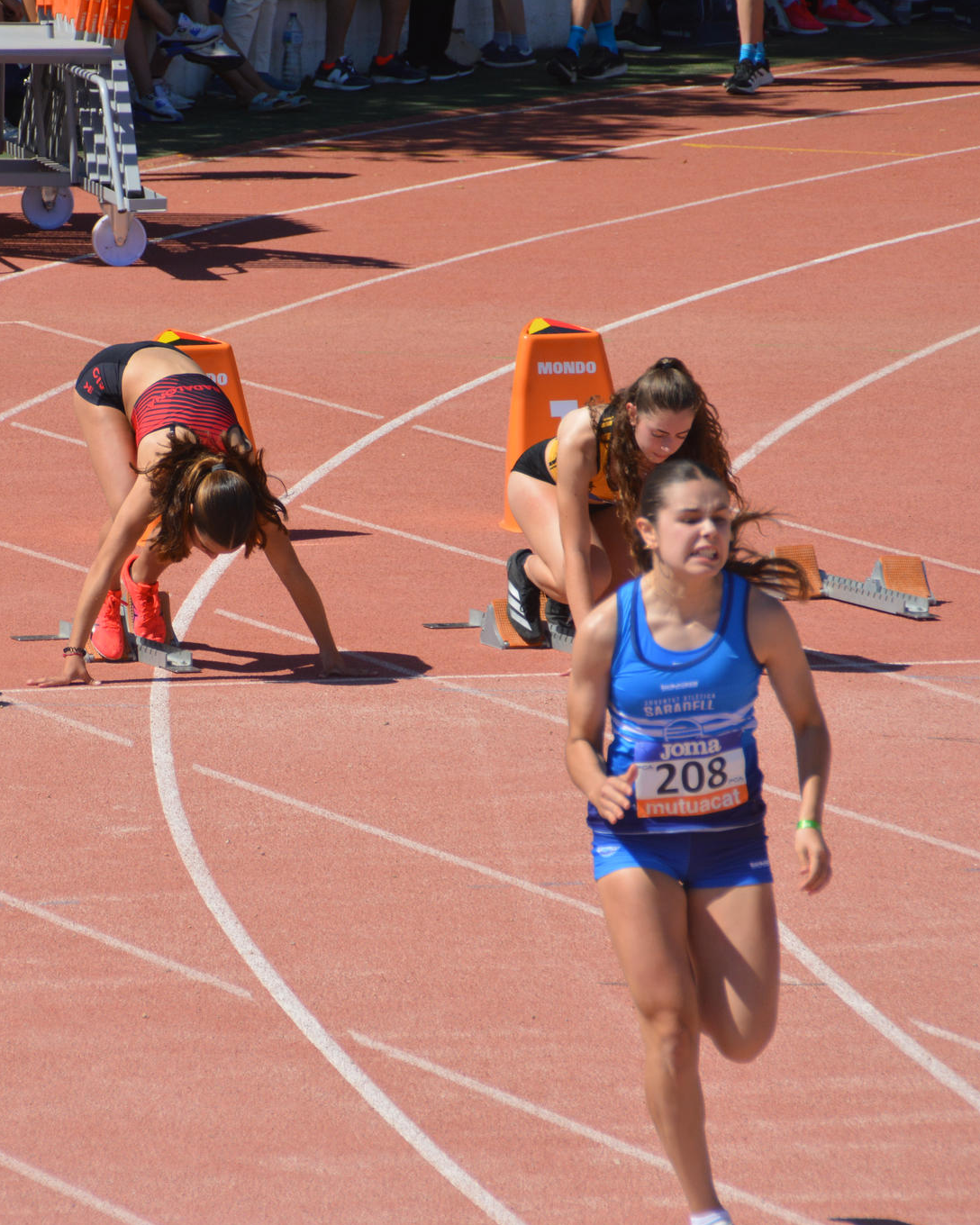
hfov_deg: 3.7
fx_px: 15372
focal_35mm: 424
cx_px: 243
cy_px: 613
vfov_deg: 4.6
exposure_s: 1/1600
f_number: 7.1
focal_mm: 200
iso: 400
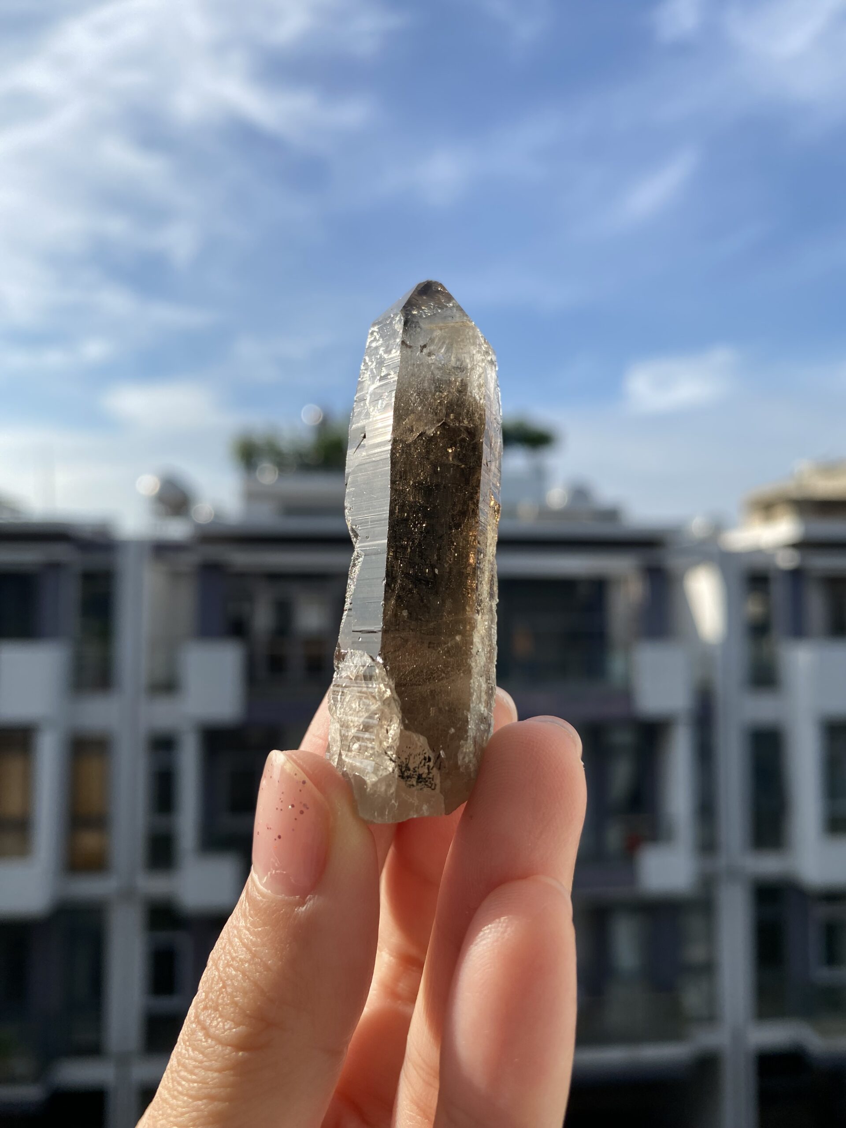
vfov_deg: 69.4
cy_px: 564
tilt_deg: +5.4
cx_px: 423
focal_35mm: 25
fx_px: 815
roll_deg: -0.9
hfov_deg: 54.9
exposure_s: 1/2571
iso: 32
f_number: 1.8
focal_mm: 4.25
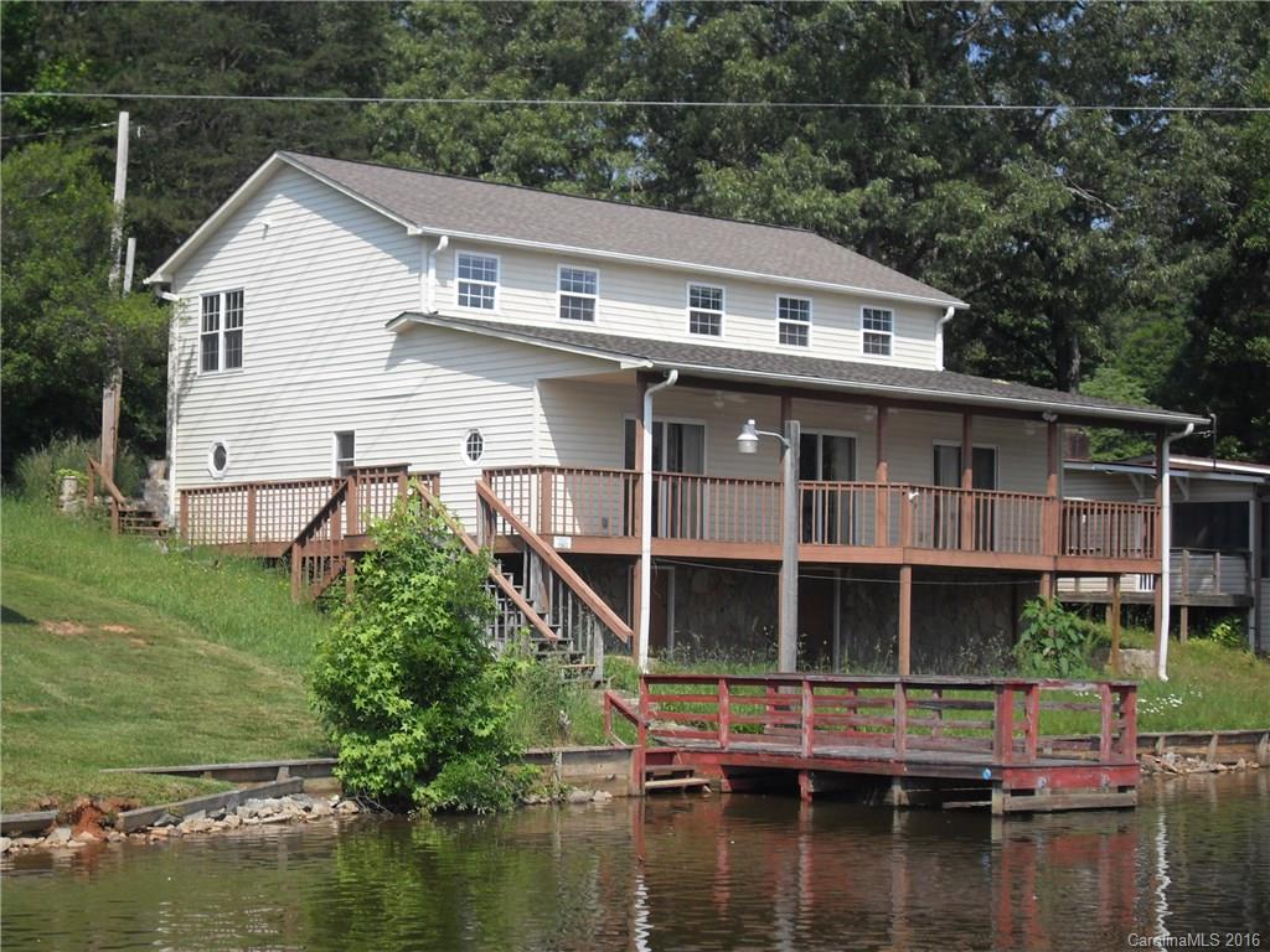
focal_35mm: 69
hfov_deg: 28.2
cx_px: 635
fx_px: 2531
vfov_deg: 21.3
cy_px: 476
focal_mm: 11.8
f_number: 9.9
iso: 80
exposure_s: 1/90
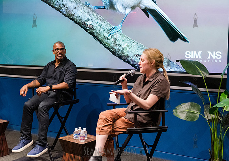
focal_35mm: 50
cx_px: 101
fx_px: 326
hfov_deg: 38.6
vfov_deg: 27.7
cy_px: 75
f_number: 3.5
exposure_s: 1/200
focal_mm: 45
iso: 6400
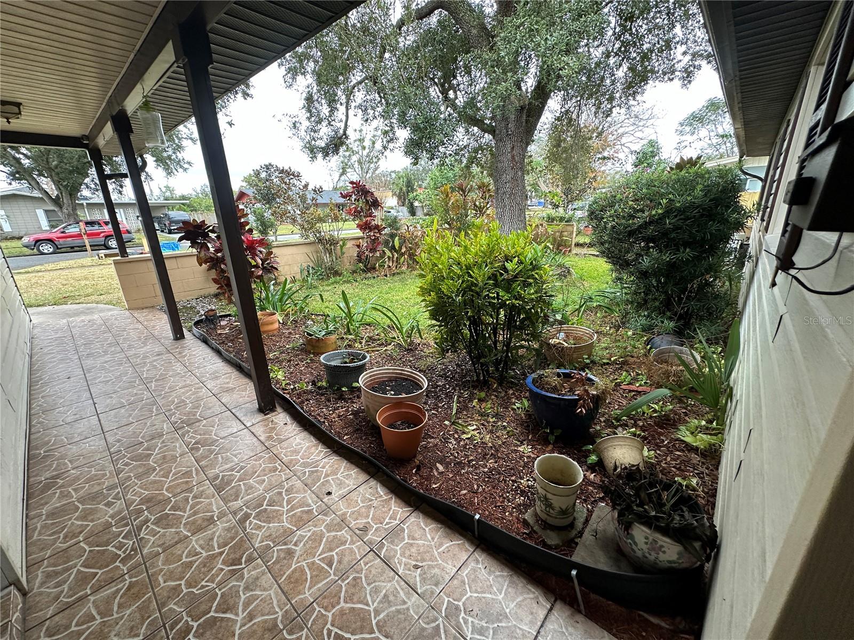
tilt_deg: -16.9
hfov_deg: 102.1
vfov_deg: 85.7
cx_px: 427
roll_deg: +3.4
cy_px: 320
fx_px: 345
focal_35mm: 14
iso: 160
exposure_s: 1/99
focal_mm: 2.22
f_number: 2.2
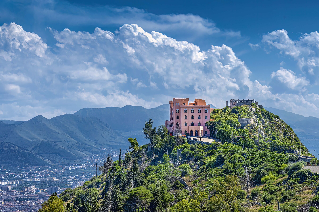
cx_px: 160
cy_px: 106
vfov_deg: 13.0
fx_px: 930
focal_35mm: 105
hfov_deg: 19.5
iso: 500
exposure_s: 1/500
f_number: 10
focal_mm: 105
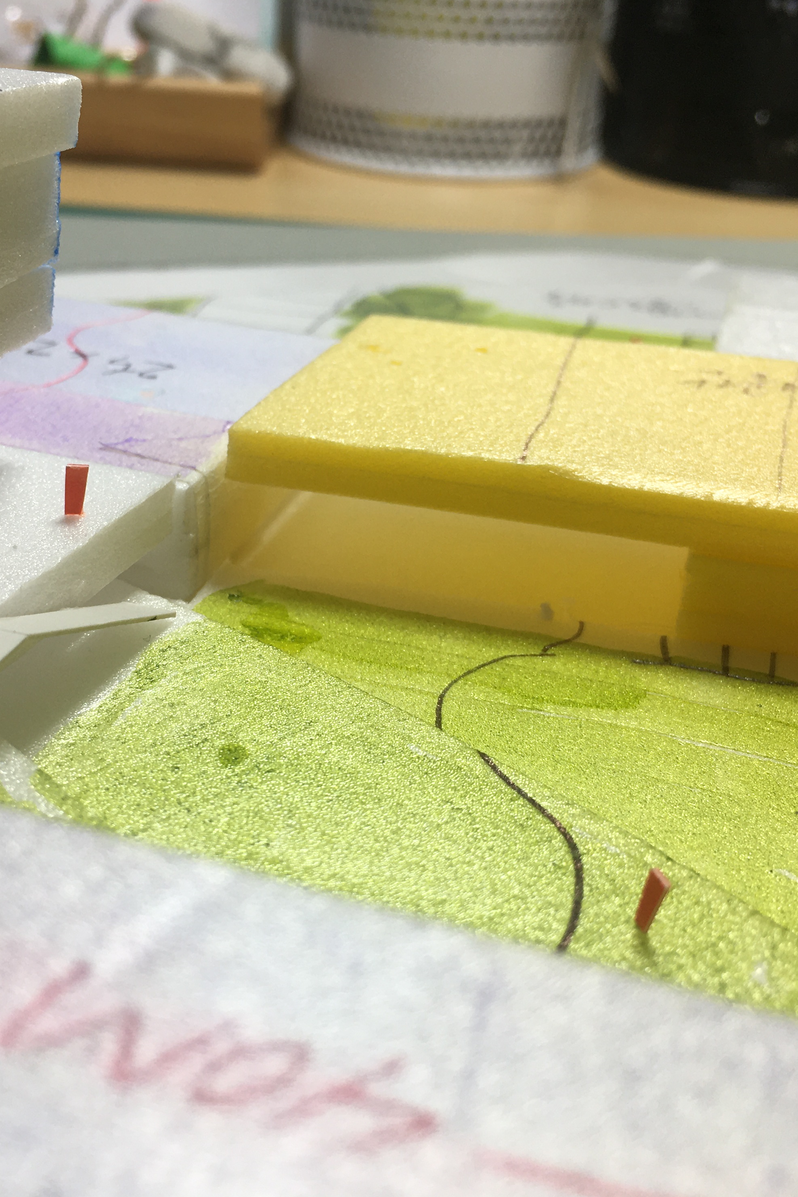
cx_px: 310
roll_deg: -2.3
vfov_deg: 47.4
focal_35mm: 41
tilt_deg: -28.7
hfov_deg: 32.5
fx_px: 1363
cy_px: 602
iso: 25
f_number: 2.2
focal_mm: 4.15
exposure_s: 1/50
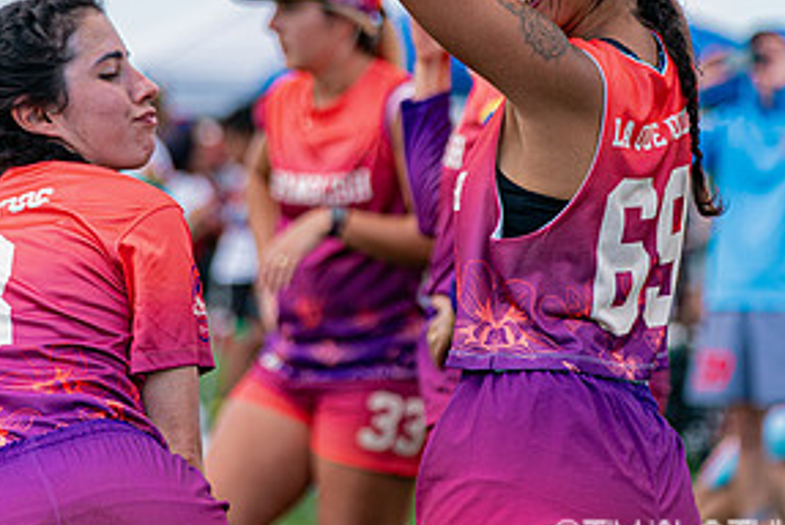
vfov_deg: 6.4
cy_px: 152
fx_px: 4715
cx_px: 380
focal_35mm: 216
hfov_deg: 9.5
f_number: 2.8
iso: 400
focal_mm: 107
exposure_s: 1/4000
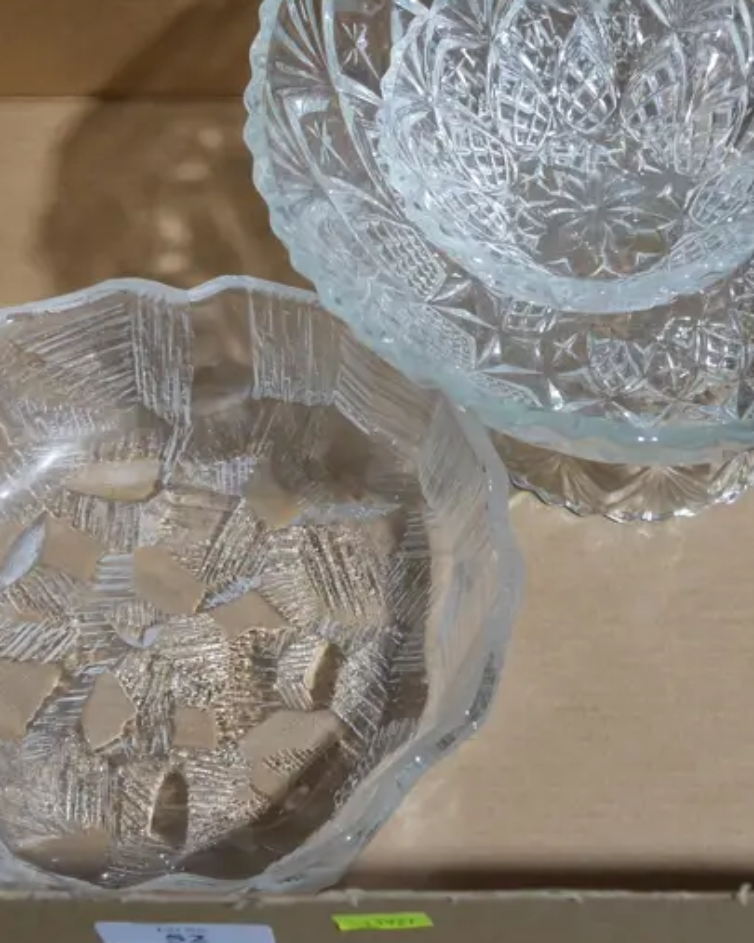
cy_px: 331
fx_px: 1982
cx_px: 506
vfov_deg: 26.7
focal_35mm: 71
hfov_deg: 21.5
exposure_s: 1/60
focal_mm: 18
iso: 320
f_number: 4
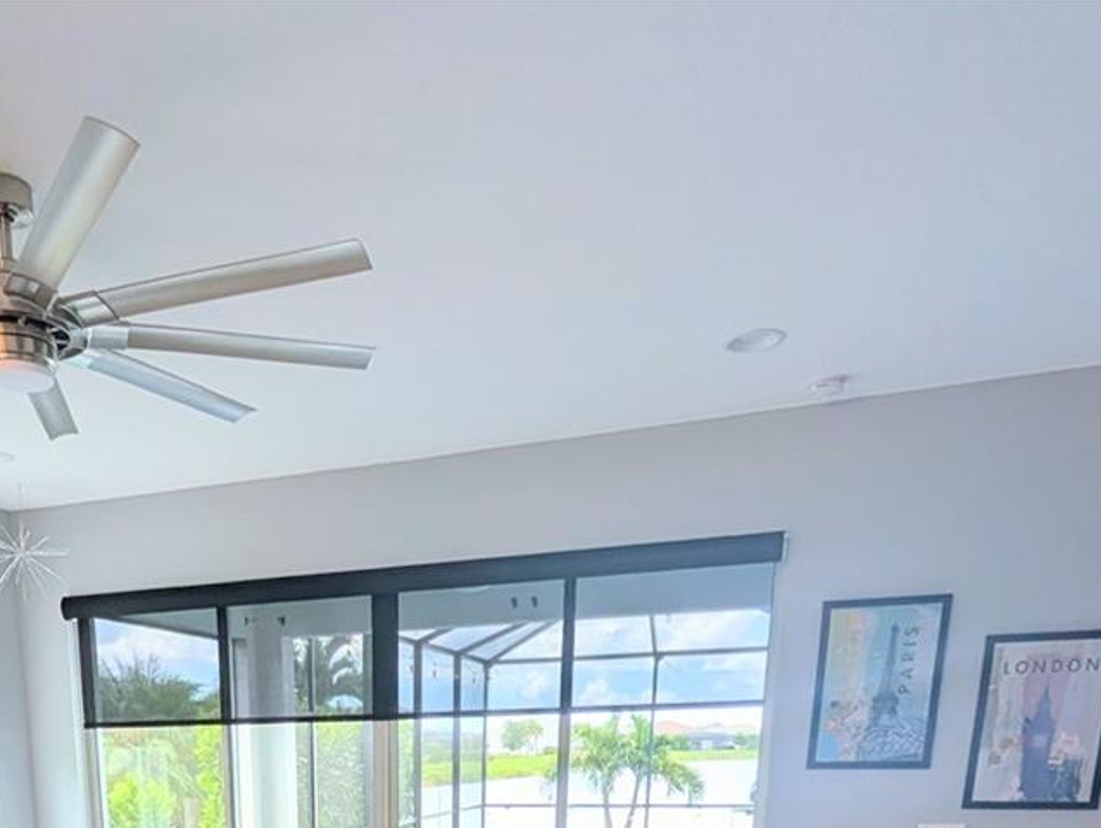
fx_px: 955
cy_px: 1032
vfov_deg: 35.2
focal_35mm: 30
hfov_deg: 57.7
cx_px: 316
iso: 53
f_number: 1.7
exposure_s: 1/207
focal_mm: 2.02
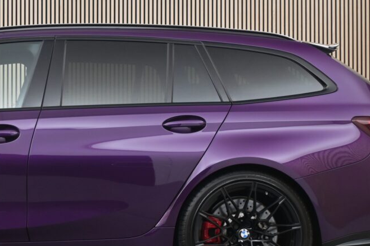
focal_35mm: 107
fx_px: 1095
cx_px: -6
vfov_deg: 12.8
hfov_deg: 18.6
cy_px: 117
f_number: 4.5
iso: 720
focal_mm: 27.5
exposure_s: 1/40
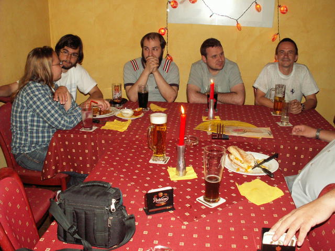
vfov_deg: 40.7
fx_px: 339
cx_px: 168
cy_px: 126
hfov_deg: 52.6
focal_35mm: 35
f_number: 2.8
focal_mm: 5.86
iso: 160
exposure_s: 1/40
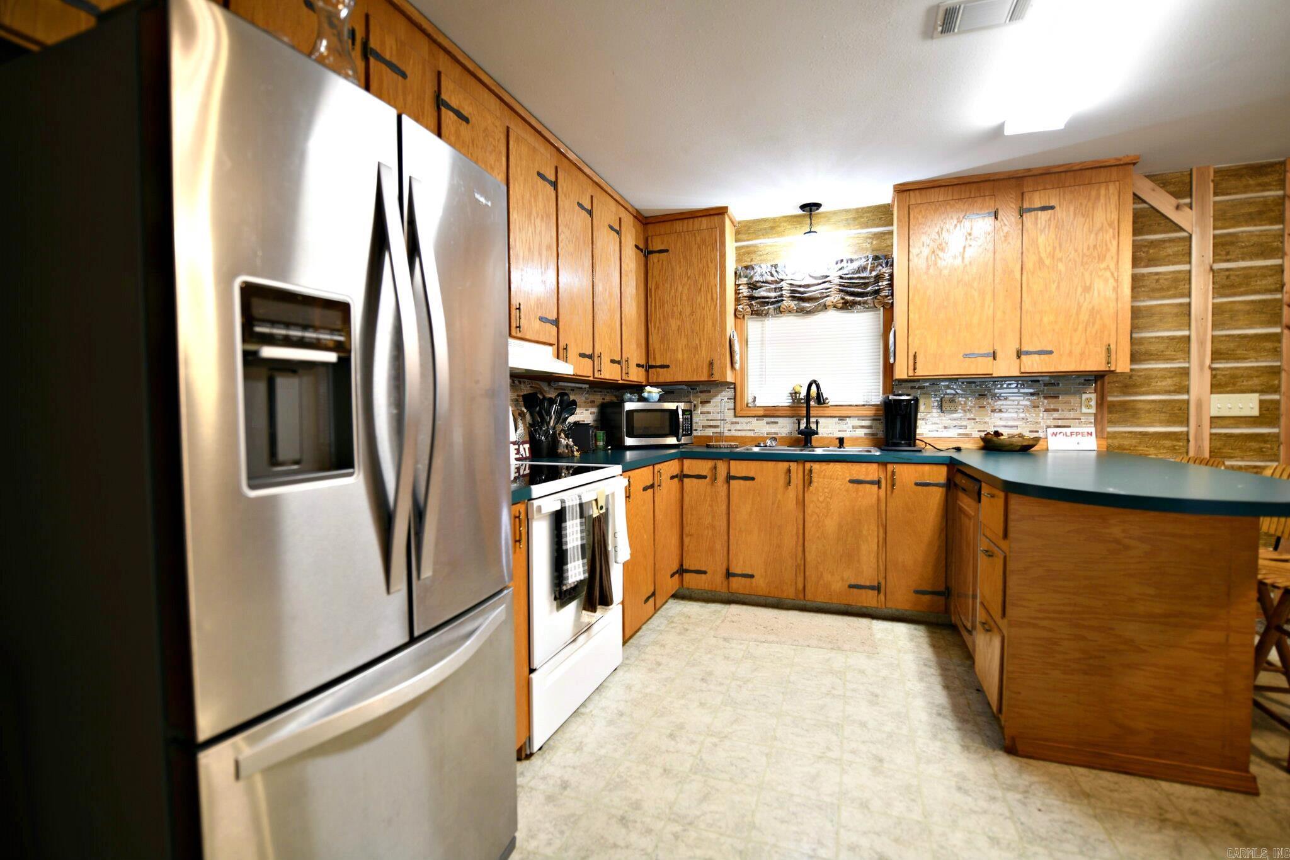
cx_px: 645
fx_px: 573
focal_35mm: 16
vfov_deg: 73.7
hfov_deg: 96.7
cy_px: 430
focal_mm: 16
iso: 280
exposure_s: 1/15
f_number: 2.8
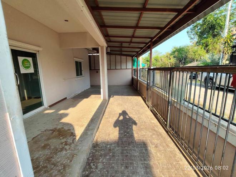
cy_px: 88
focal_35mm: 16
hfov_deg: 94.5
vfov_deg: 78.1
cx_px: 118
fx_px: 109
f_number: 2.2
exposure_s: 1/411
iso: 50
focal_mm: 1.67
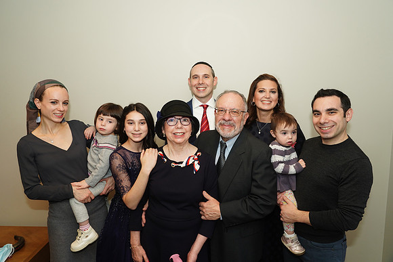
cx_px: 196
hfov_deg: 63.6
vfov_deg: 45.0
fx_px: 317
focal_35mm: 29
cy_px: 131
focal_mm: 29
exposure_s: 1/100
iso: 800
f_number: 5
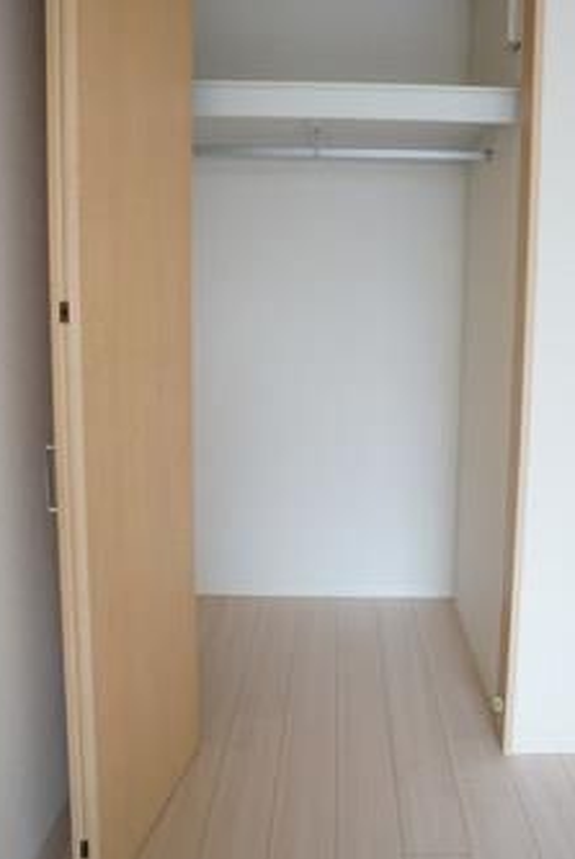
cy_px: 348
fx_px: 860
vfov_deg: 52.7
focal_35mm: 36
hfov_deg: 36.8
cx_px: 353
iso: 320
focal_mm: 16
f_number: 2.8
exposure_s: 1/60
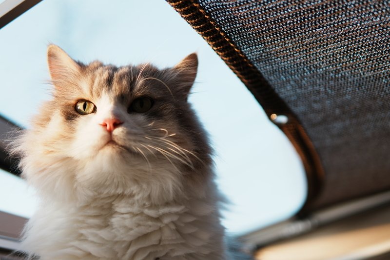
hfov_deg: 43.6
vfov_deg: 29.9
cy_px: 130
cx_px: 195
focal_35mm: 45
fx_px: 487
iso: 100
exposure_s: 1/1250
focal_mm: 30
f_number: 1.6
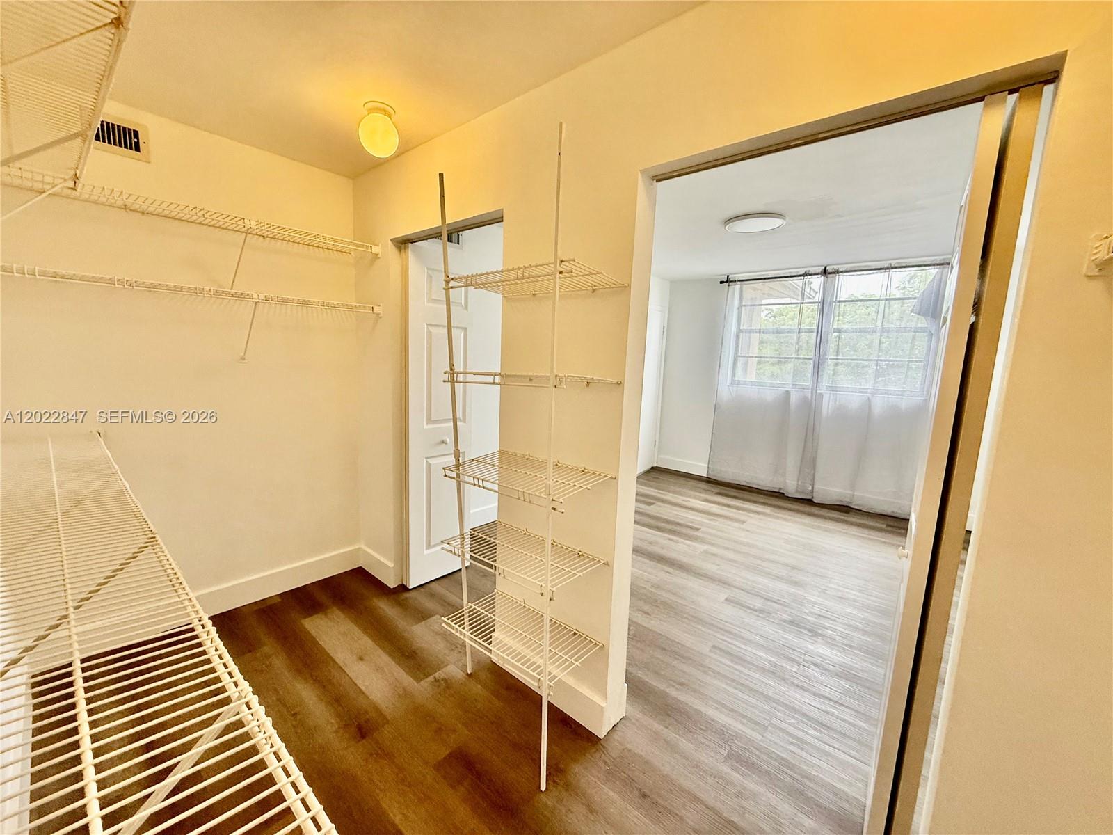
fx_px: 450
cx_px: 556
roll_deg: -2.2
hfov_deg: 102.1
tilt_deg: -7.4
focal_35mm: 14
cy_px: 418
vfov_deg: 85.7
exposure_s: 1/99
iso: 200
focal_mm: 2.22
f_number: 2.2
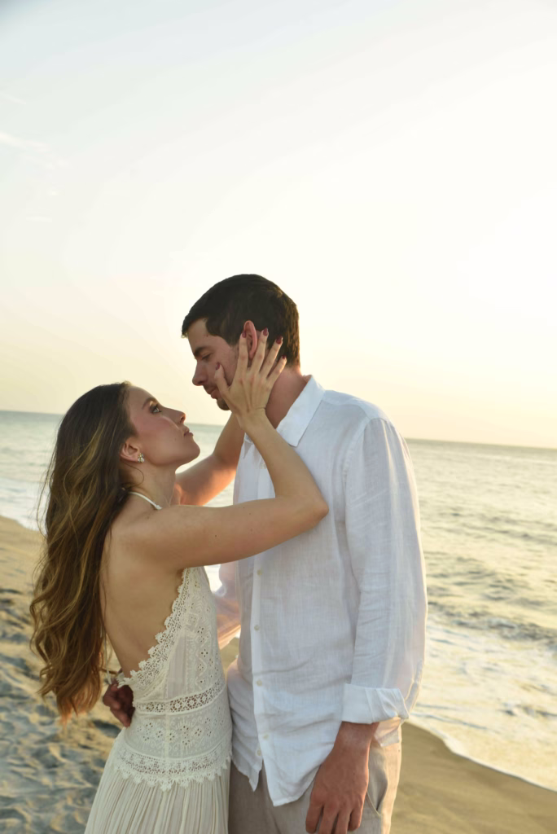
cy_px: 417
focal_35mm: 42
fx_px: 973
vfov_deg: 46.4
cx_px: 278
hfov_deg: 31.9
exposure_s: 1/50
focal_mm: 42
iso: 160
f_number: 6.3
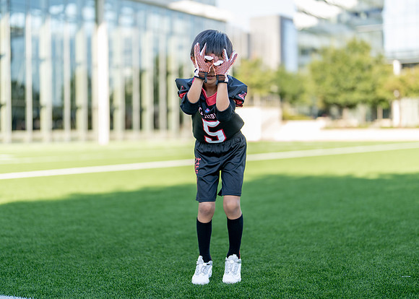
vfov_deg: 23.2
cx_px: 205
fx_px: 729
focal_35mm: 61
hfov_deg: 32.1
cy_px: 141
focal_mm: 50
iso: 100
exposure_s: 1/1250
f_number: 1.2
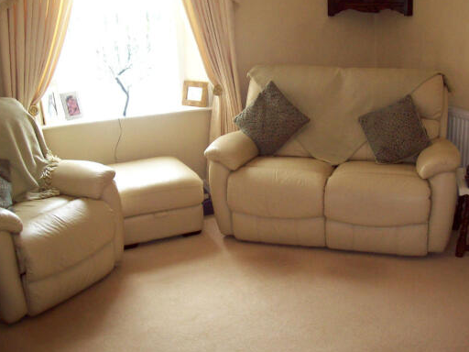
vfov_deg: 35.1
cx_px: 246
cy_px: 159
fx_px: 555
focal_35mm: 41
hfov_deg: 45.8
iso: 200
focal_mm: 6
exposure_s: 1/77
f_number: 2.7
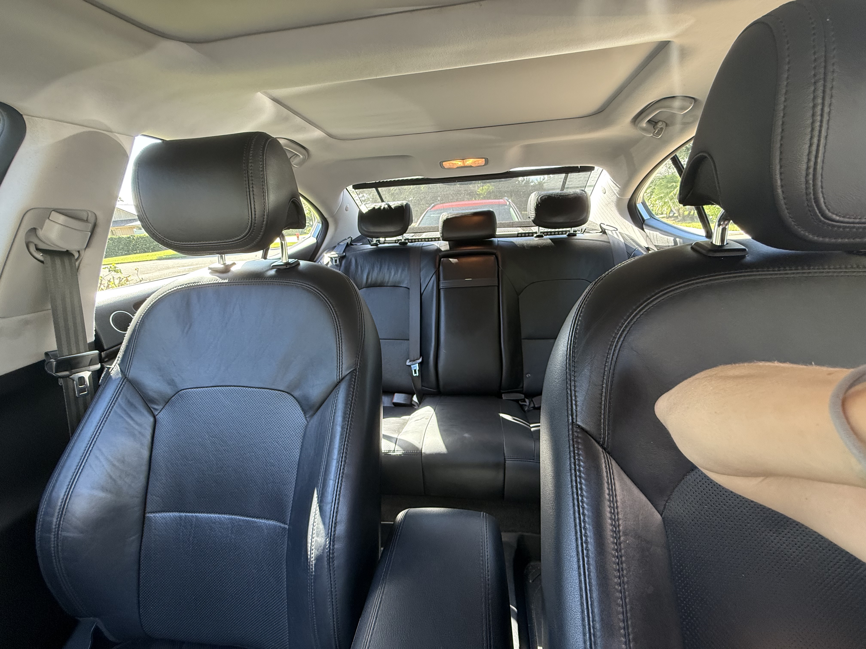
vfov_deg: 85.7
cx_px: 433
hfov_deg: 102.1
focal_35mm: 14
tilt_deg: -17.7
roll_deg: +4.2
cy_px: 324
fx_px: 350
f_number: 2.2
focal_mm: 2.22
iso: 250
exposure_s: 1/99
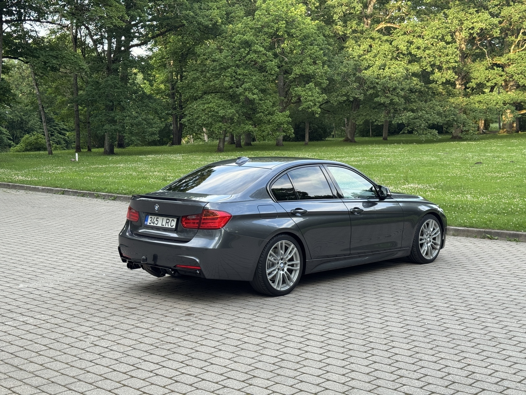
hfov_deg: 39.7
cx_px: 263
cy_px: 198
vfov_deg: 30.3
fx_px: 729
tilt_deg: -5.7
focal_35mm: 48
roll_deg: +0.8
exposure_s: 1/180
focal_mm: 6.76
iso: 64
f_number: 1.78
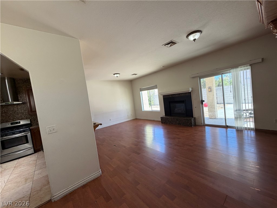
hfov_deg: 102.1
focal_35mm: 14
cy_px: 104
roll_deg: +7.4
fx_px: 112
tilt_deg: -4.0
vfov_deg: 85.7
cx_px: 138
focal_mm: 2.22
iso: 125
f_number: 2.2
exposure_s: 1/120
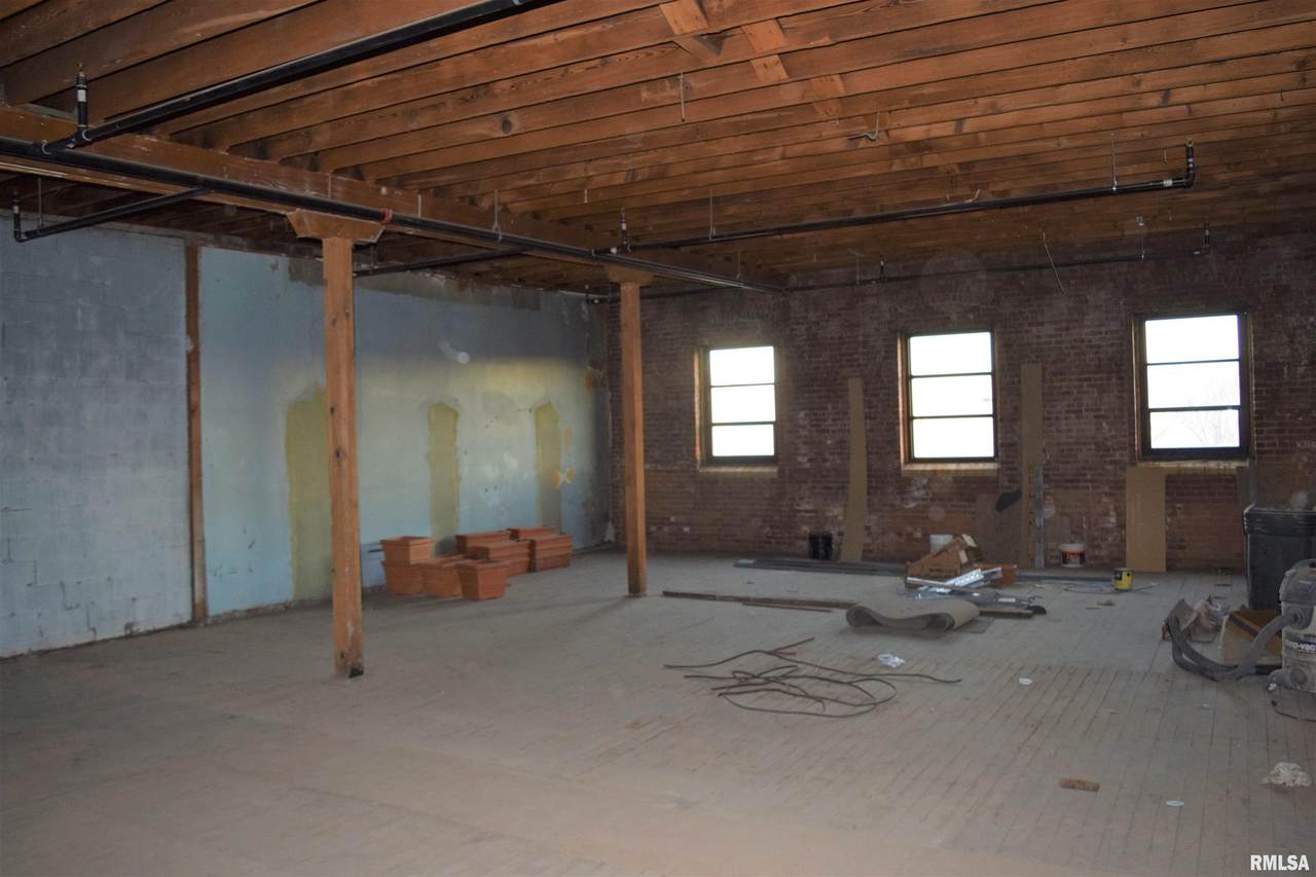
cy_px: 438
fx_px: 987
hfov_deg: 67.4
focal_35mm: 27
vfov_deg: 47.9
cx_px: 658
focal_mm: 18
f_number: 3.5
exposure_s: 1/60
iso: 1100
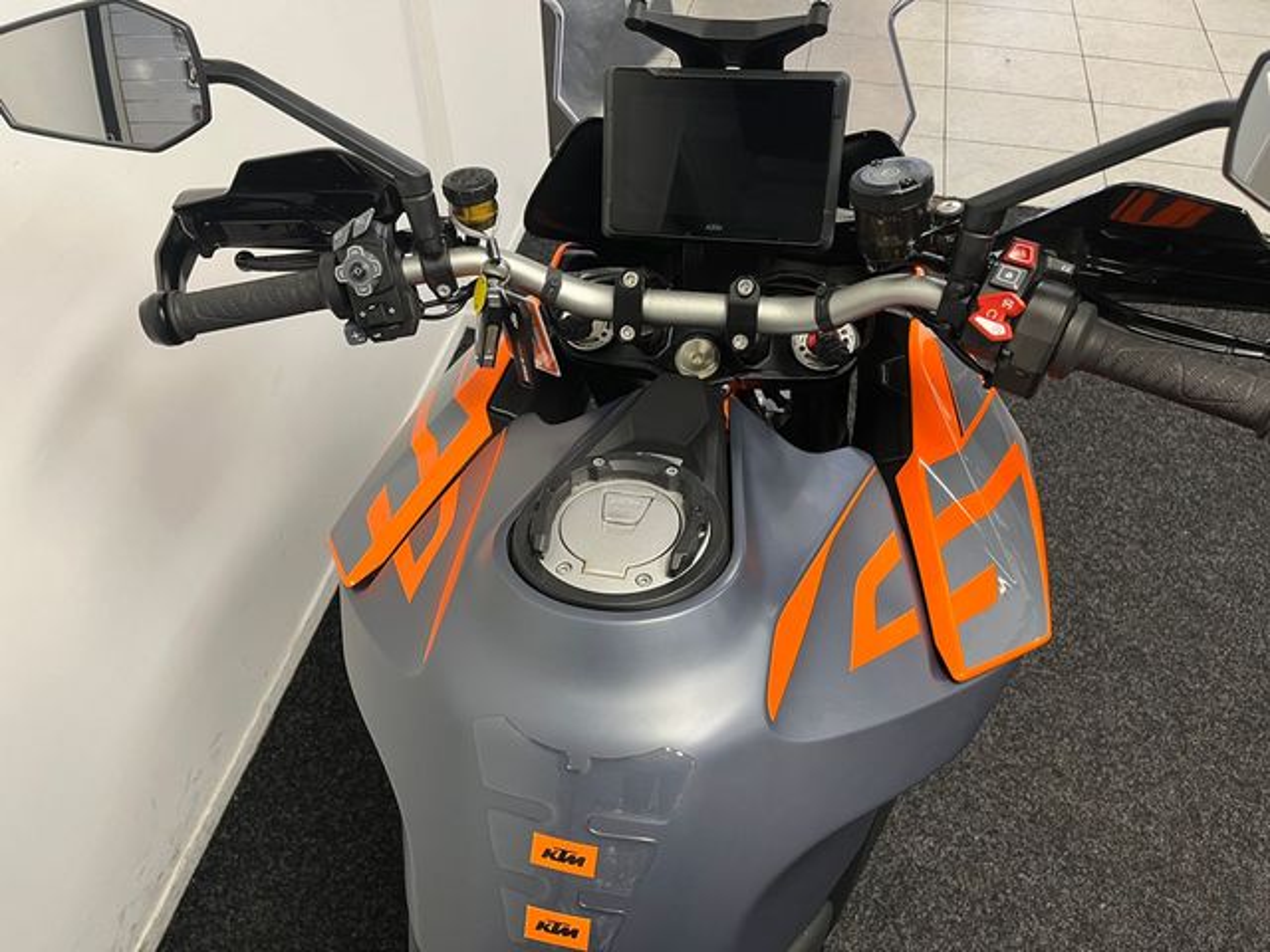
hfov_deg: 67.3
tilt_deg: -49.3
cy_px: 476
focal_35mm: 26
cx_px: 635
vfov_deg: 53.1
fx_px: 954
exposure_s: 1/50
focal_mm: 5.1
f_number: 1.6
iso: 125
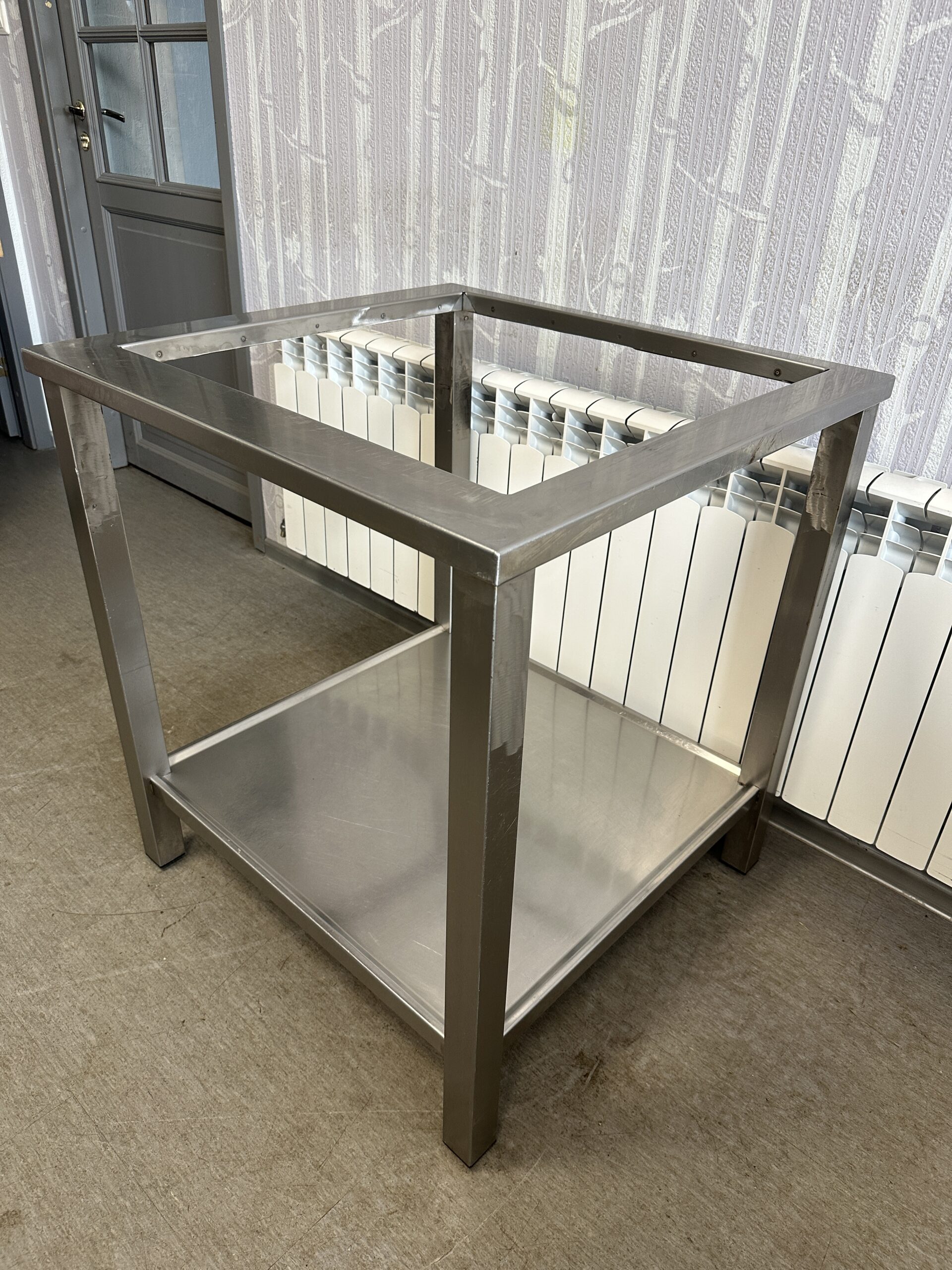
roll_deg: -3.1
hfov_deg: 56.8
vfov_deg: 71.6
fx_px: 880
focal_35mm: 24
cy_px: 635
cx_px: 476
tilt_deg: -30.4
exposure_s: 1/100
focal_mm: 6.86
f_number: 1.78
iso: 160
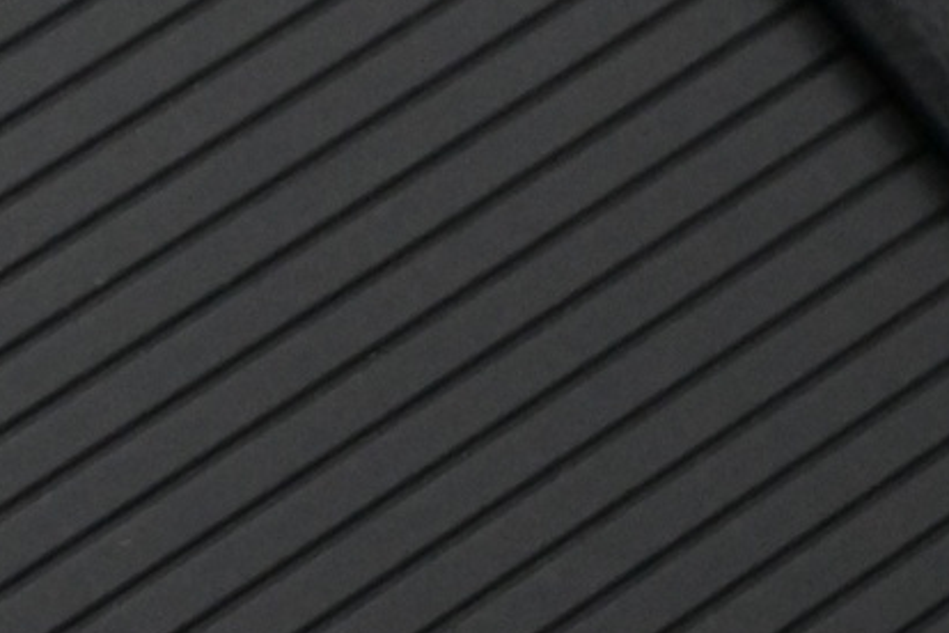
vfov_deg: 6.3
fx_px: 5719
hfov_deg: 9.0
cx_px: -837
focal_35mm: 217
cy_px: 950
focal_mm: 37
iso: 5600
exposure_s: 1/60
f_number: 5.3
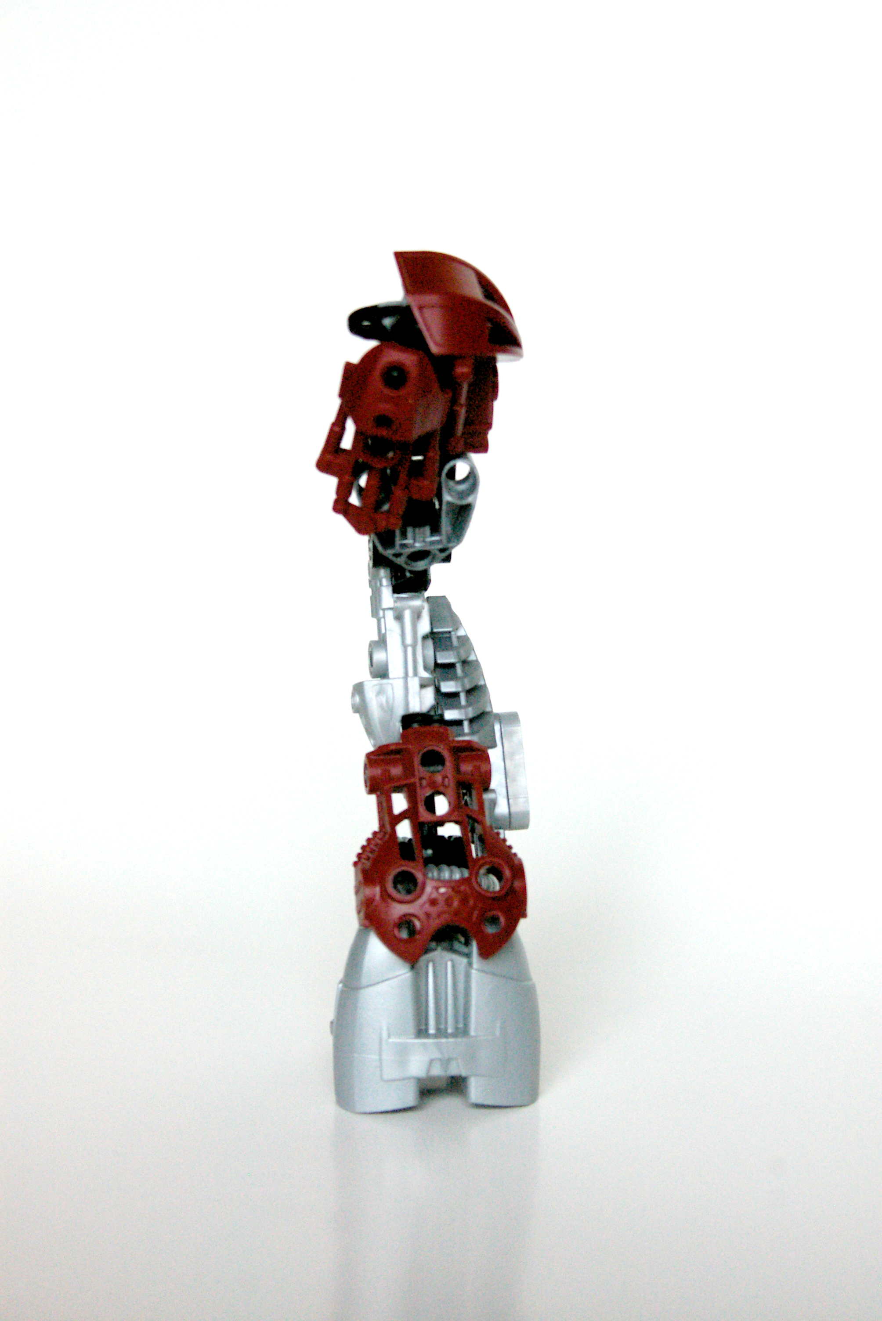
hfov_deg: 20.2
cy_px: 660
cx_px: 441
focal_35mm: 68
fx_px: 2478
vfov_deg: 29.9
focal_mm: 45
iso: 800
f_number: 4.5
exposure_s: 1/90
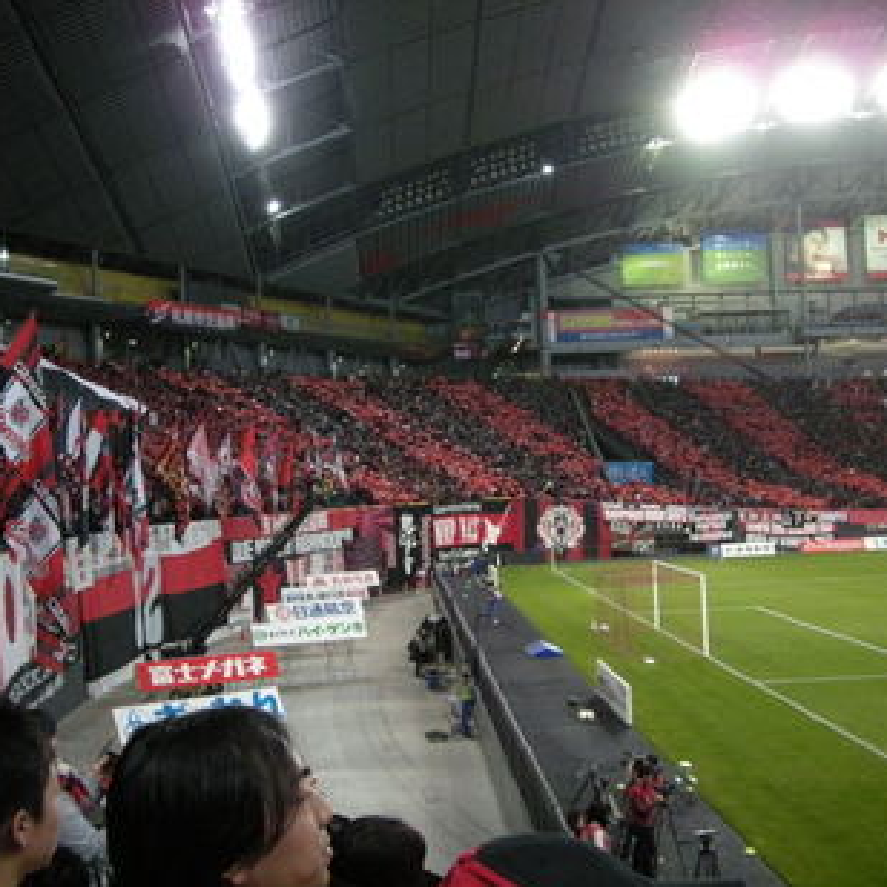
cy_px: 449
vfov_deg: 40.0
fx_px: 1218
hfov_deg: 40.0
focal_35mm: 42
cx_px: 385
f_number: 2.8
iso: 400
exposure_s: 1/71.3
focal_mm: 5.7
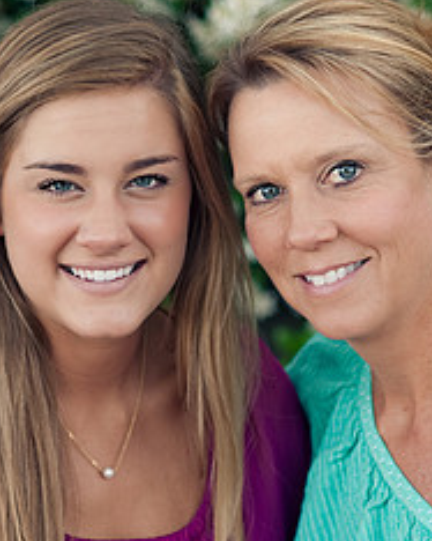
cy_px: 321
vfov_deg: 9.8
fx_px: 3166
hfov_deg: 7.8
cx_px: 208
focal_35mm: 198
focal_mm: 85
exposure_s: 1/160
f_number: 2.8
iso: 250
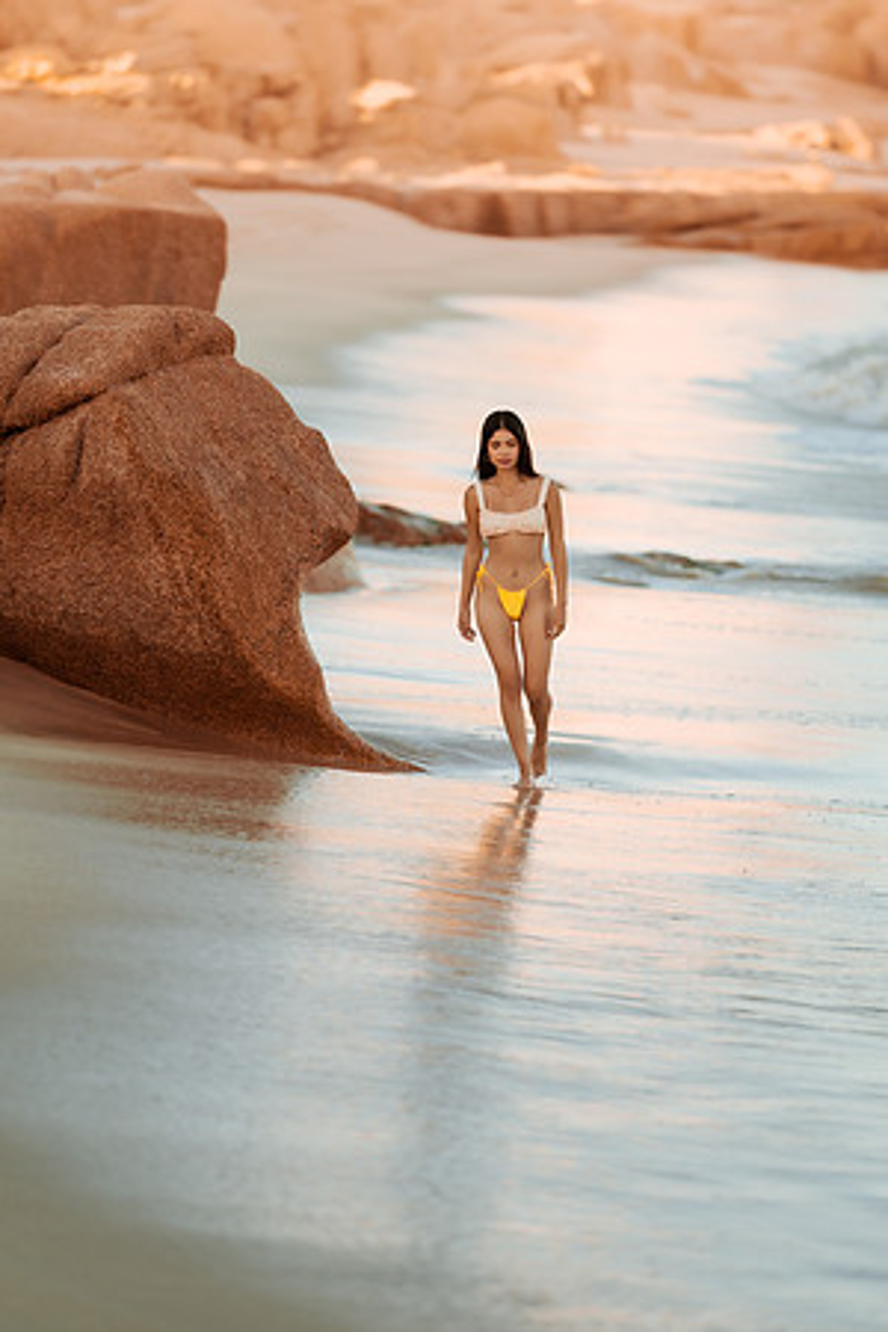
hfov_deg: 10.2
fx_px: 4995
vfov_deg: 15.2
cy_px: 666
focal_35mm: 135
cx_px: 444
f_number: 1.8
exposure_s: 1/800
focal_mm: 135
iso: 100
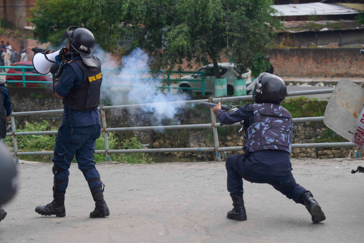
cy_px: 122
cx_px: 182
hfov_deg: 22.1
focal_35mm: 92
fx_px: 930
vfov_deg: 14.9
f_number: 4
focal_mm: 92
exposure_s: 1/2000
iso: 800
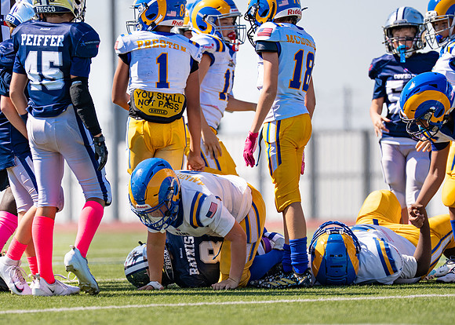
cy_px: 201
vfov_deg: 4.2
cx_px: 204
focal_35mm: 342
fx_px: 4421
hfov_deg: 5.9
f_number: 2.8
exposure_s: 1/2500
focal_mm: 200
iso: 125
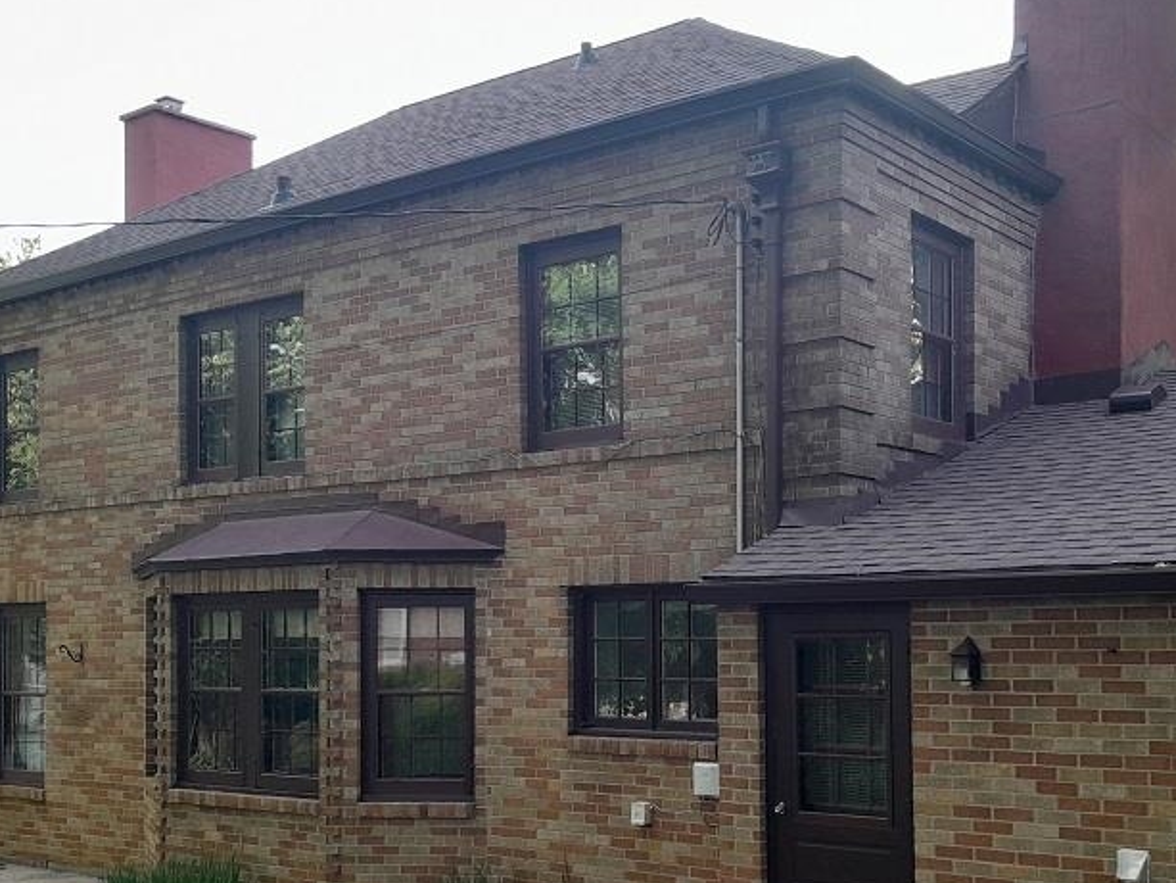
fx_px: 1495
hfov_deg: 42.8
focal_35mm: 44
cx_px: 697
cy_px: 613
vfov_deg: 32.5
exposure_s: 1/60
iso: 80
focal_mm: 4
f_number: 1.8
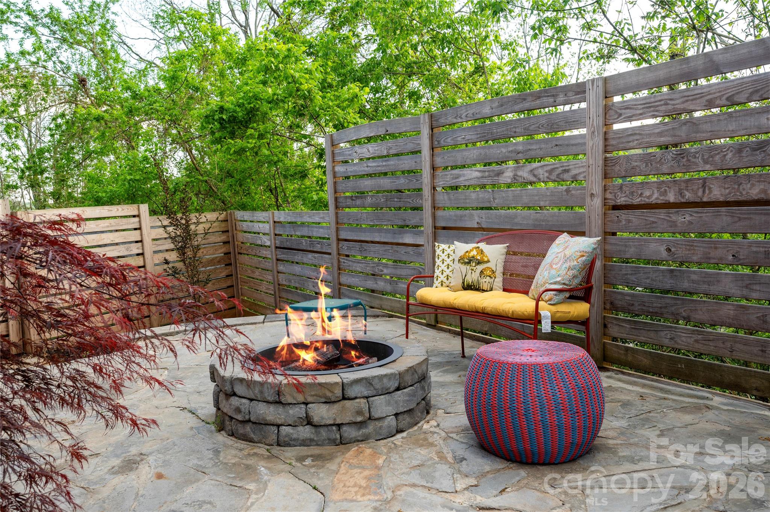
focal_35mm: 30
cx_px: 385
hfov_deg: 62.0
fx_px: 641
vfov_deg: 43.5
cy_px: 256
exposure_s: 1/100
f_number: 8
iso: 400
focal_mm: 30
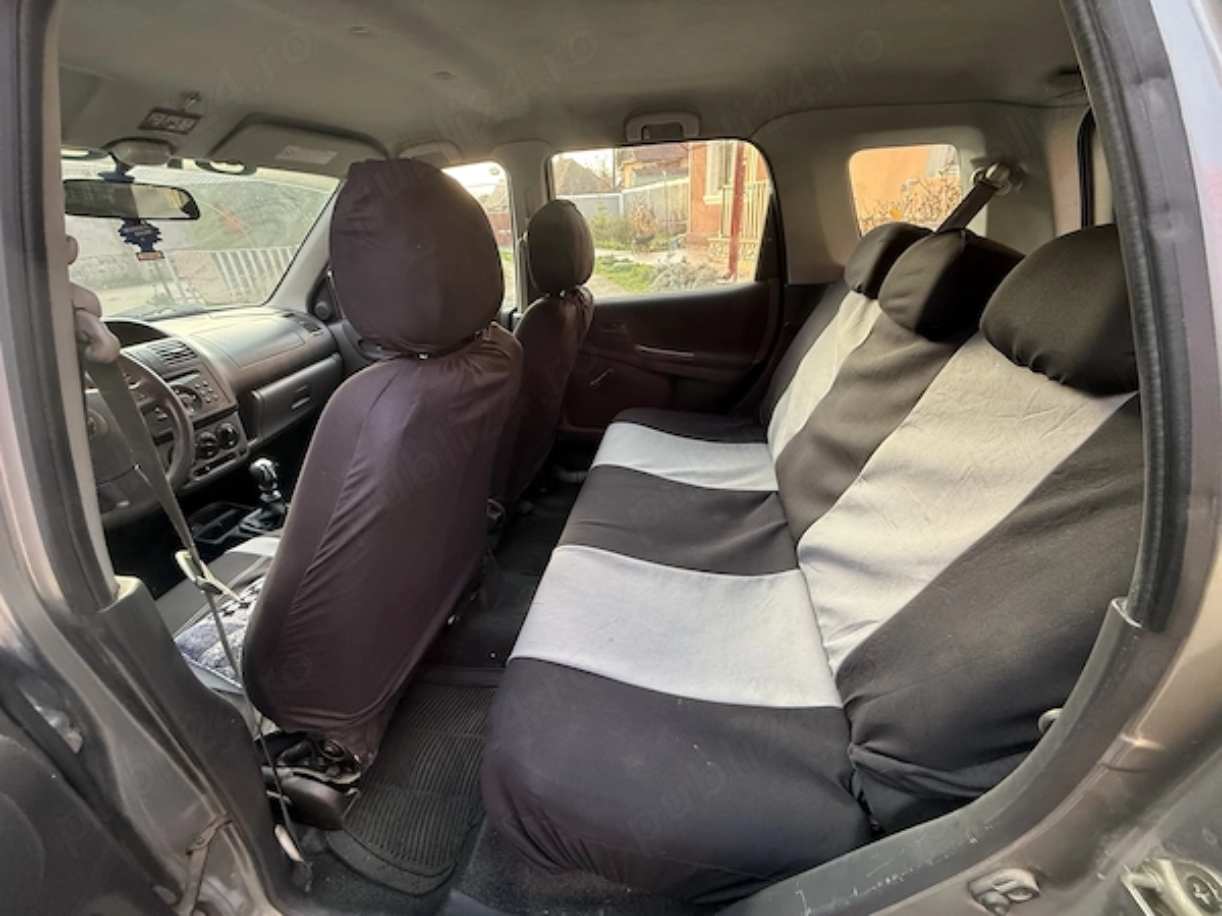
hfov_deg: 102.1
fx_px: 494
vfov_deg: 85.7
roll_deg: +3.4
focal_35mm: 14
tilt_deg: -25.9
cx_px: 611
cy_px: 458
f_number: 2.2
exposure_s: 1/99
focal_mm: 2.22
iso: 320
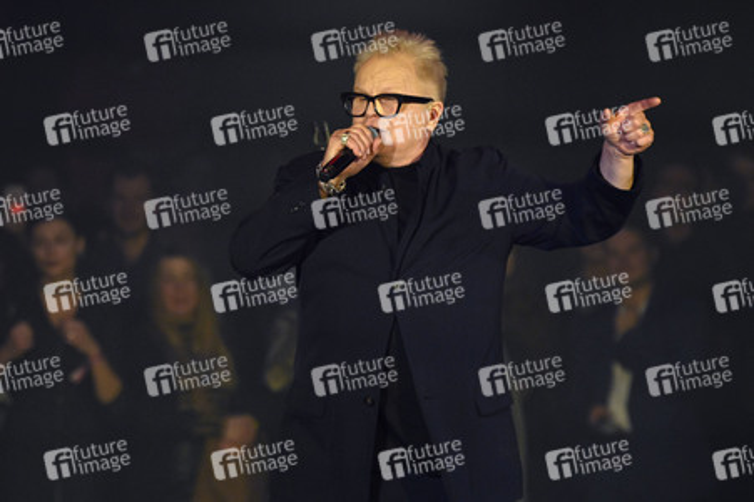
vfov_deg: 4.9
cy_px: 251
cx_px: 377
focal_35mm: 280
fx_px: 5860
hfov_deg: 7.4
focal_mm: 280
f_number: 5.6
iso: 6400
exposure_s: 1/640
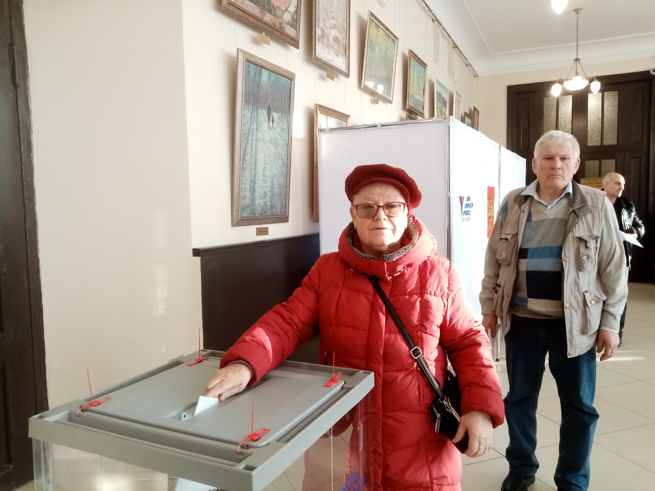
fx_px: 492
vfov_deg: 53.1
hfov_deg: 67.3
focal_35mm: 26
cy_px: 246
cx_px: 328
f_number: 1.8
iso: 209
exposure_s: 1/33.3
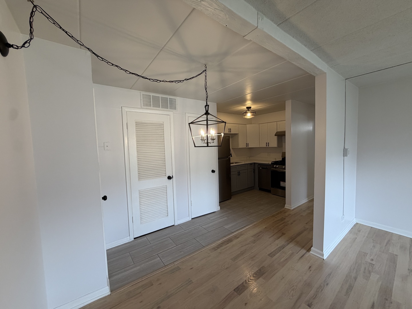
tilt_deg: -3.4
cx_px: 206
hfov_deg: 102.1
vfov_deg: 85.7
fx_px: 167
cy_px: 154
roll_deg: +2.0
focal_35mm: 14
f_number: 2.2
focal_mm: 2.22
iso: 125
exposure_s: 1/120
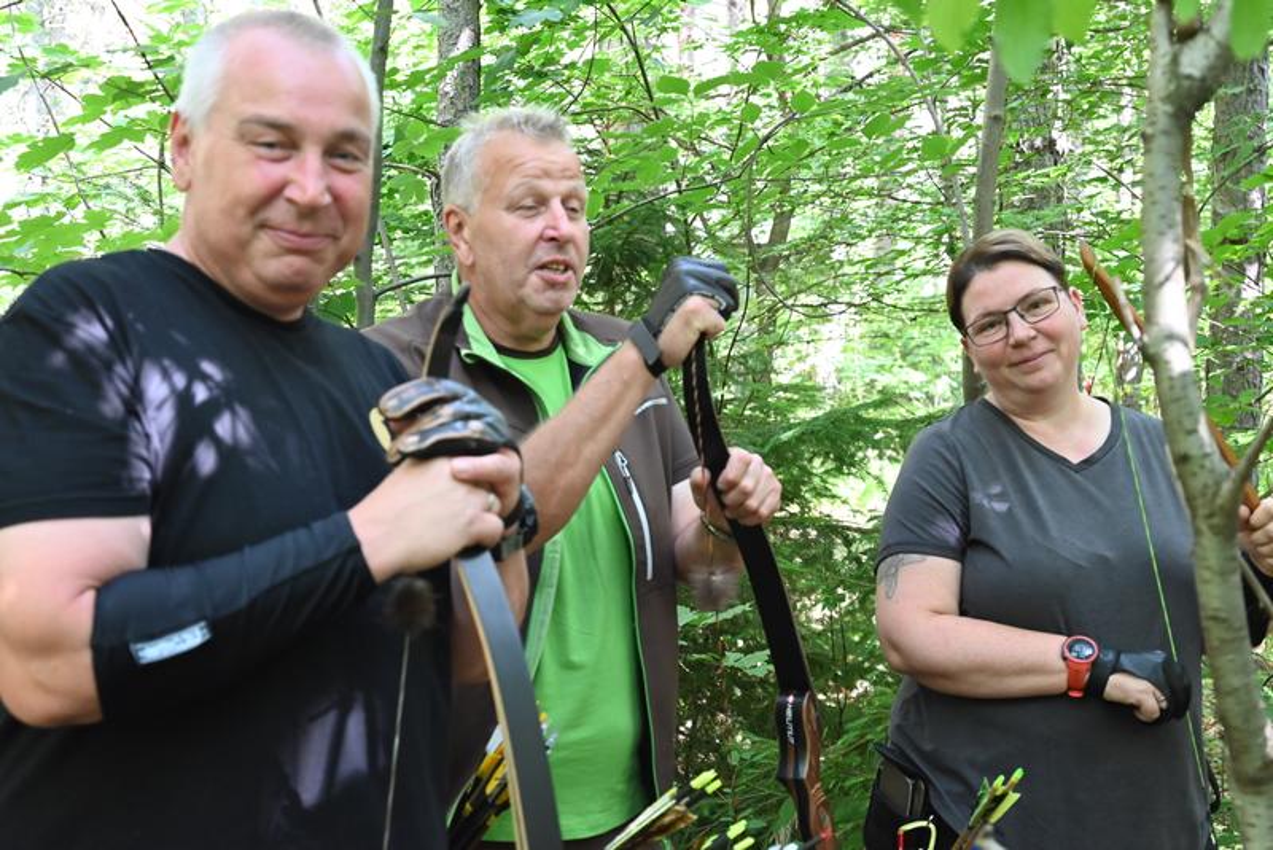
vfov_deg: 29.3
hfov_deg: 42.7
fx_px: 1627
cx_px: 636
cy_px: 425
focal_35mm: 46
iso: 3200
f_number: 6
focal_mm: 46
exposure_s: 1/80
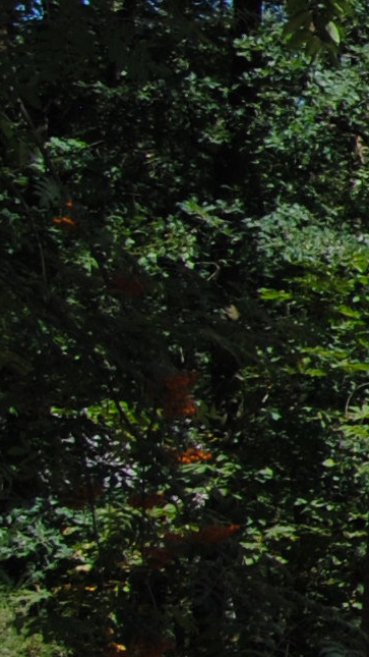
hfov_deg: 5.4
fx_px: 2956
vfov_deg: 12.7
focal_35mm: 170
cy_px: 316
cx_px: 1874
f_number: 8
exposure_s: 1/200
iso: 100
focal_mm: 18
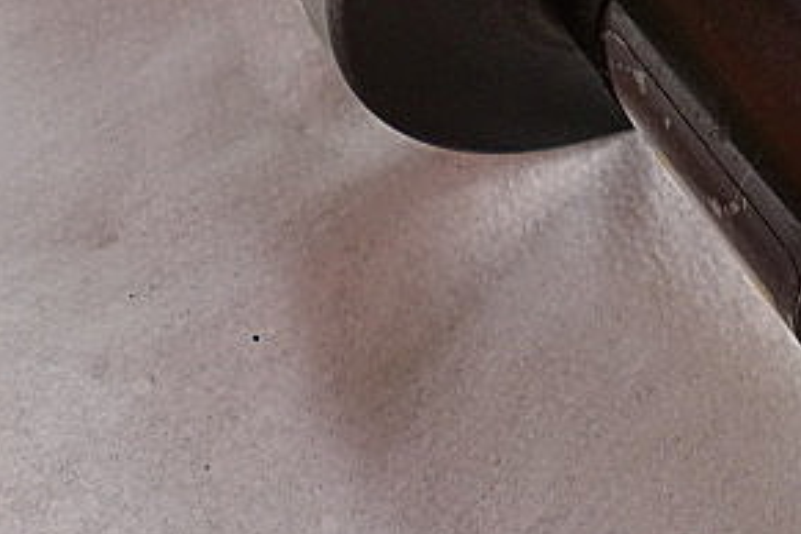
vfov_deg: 16.7
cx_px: 851
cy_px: 19
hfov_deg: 23.9
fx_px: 1780
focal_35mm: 80
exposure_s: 1/60
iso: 100
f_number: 3.1
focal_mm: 6.3
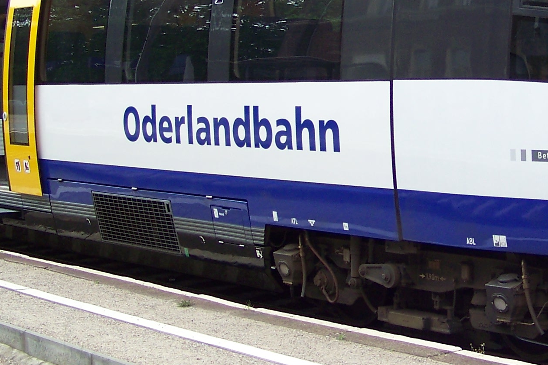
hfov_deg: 22.2
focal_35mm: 91
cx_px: 383
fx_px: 1385
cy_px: 58
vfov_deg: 14.9
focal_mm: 5.85
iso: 64
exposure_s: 1/50
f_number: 2.8
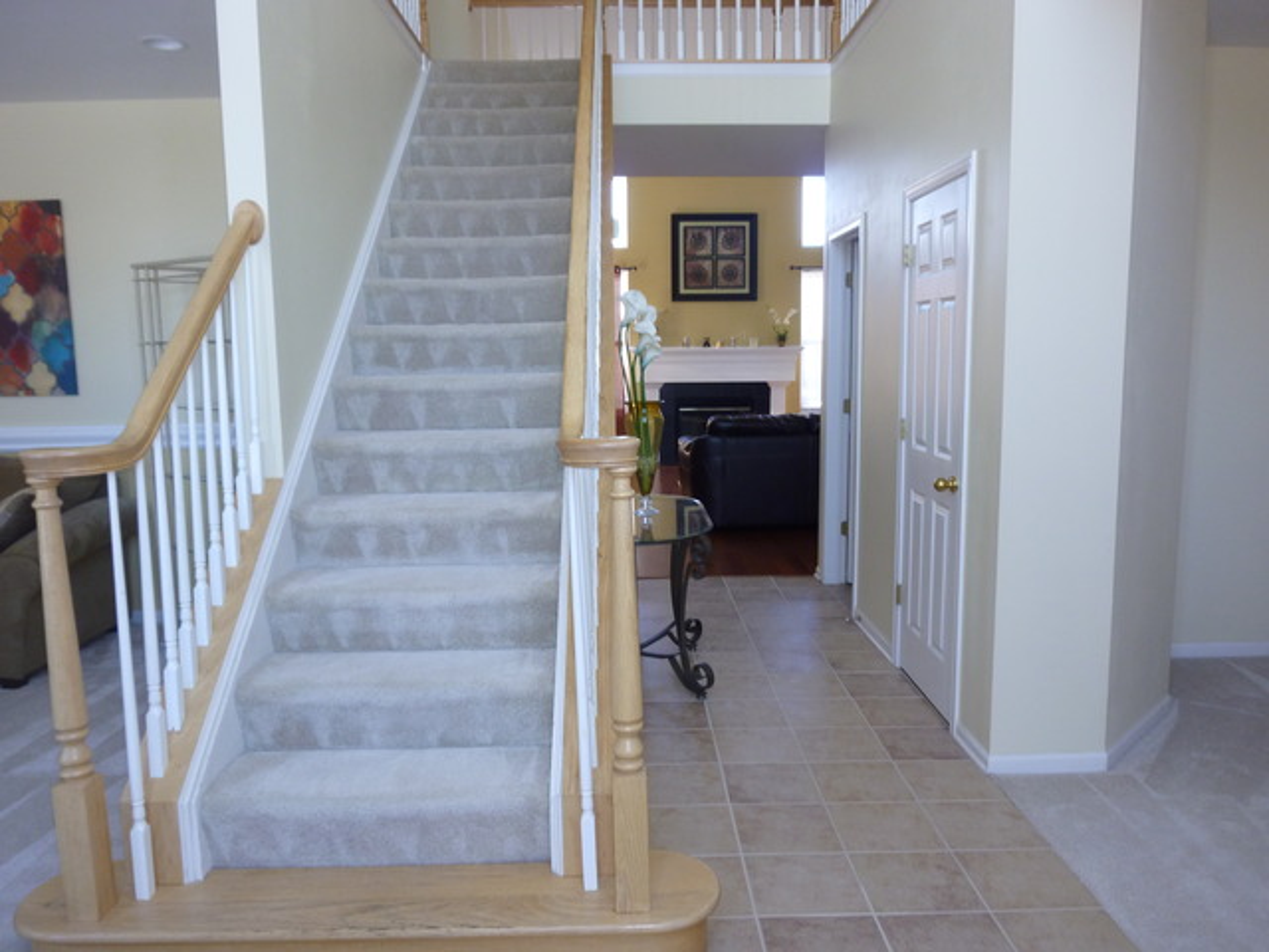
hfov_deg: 69.4
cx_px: 634
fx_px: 916
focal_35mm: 25
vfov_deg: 54.9
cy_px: 476
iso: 125
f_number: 3.3
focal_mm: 4.5
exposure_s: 1/30
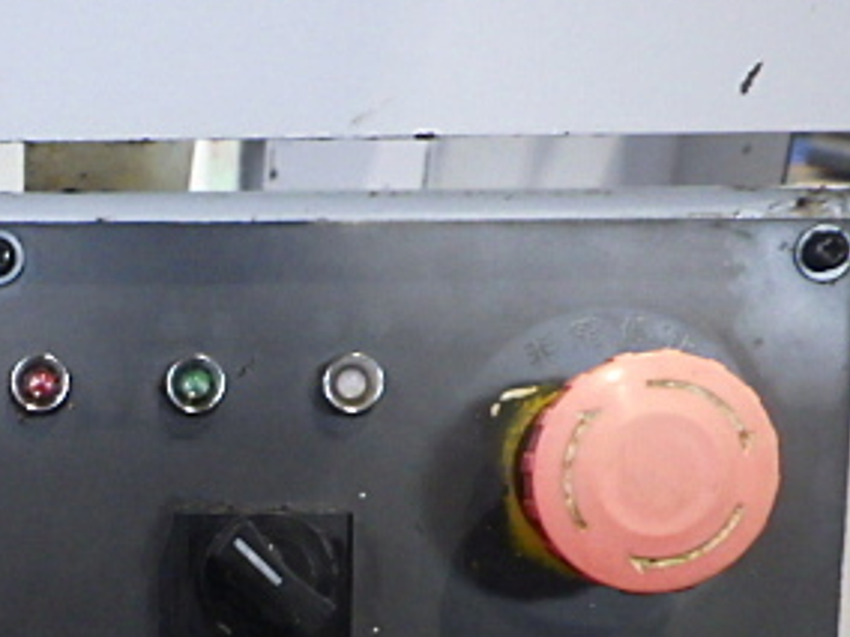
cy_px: 625
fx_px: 1547
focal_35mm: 63
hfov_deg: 28.6
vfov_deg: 22.5
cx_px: -27
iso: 1250
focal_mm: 5
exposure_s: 1/45
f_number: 3.5
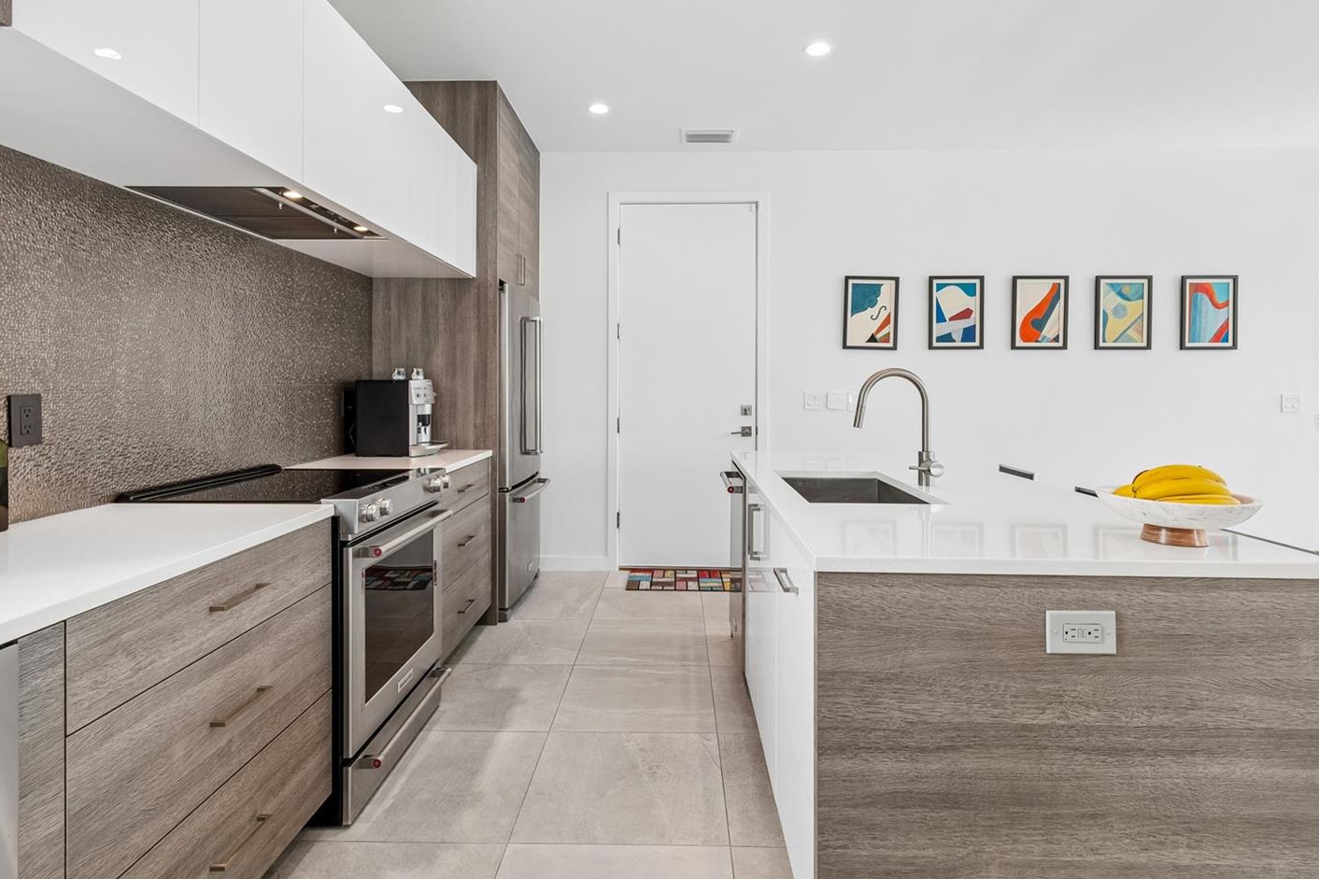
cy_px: 422
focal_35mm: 17
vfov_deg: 70.4
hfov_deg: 93.3
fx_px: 623
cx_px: 651
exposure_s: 1/10
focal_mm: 10
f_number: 7.1
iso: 100
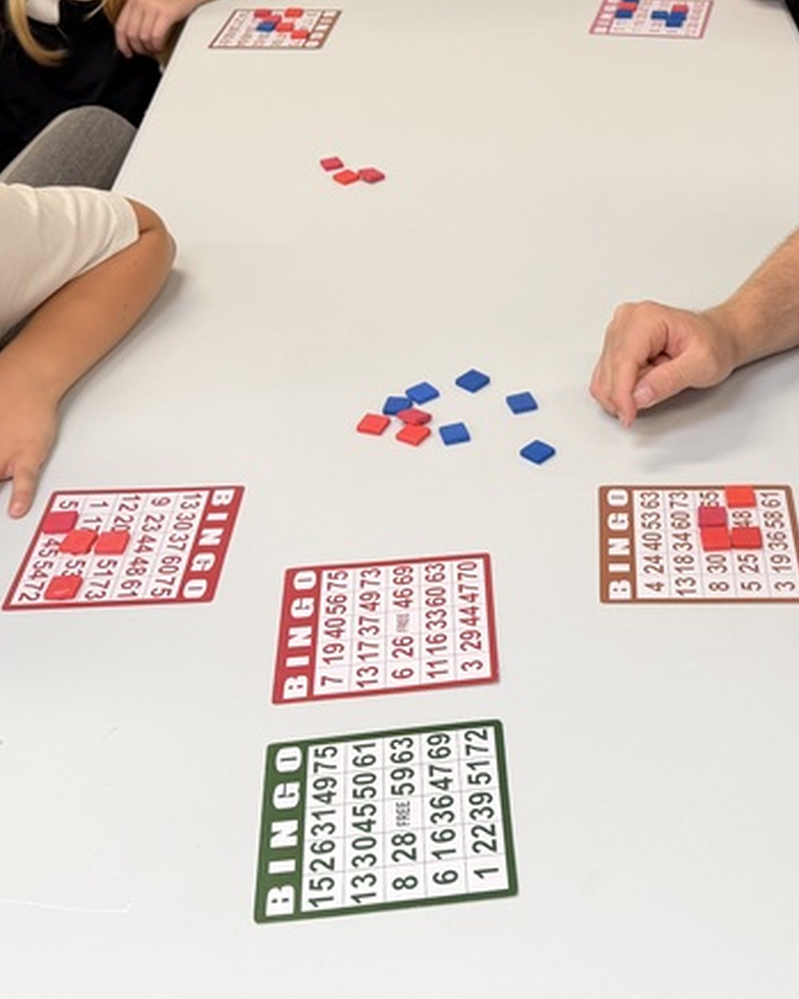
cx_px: 563
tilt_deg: -28.5
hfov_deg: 27.4
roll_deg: +2.1
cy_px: 236
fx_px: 1625
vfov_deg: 33.4
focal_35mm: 55
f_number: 1.78
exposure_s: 1/100
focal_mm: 6.76
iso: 125
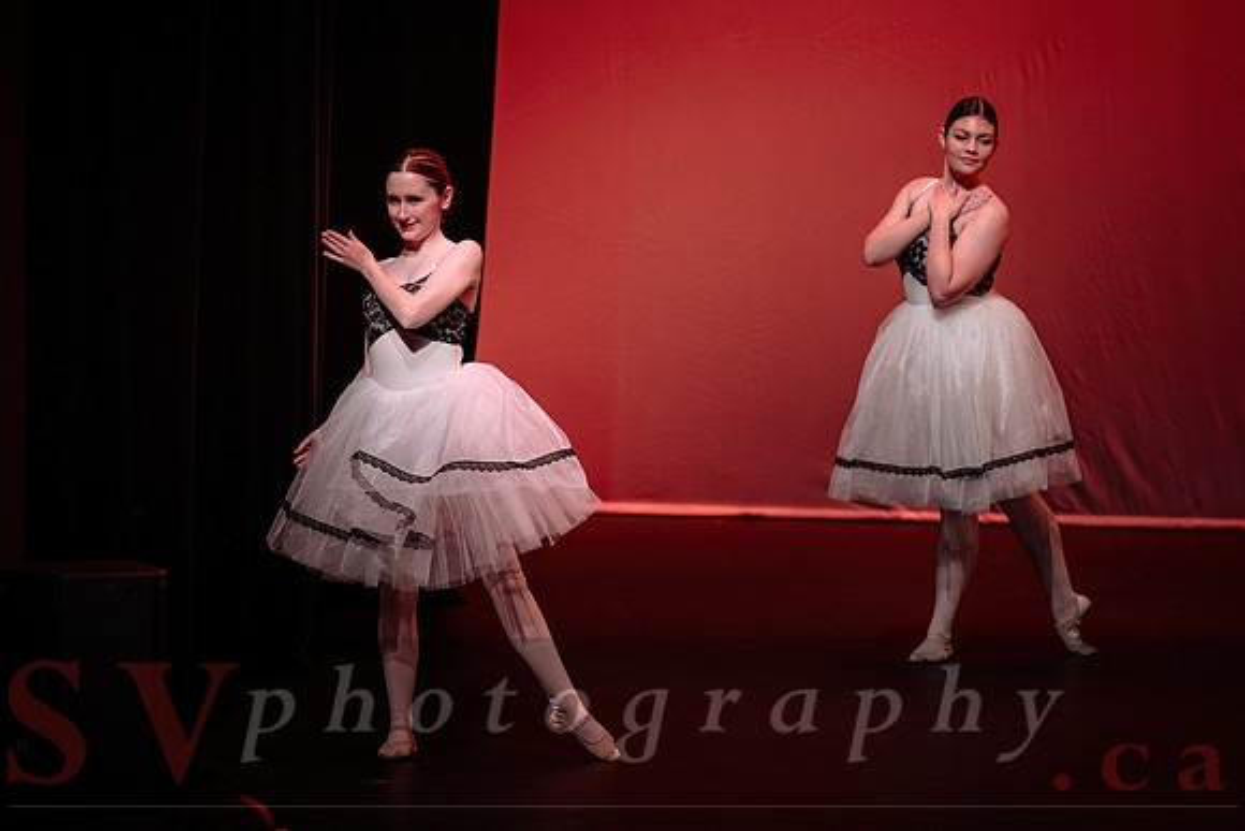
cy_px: 410
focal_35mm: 181
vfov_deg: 7.6
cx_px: 625
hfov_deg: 11.4
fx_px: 6259
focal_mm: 150
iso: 1000
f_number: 2.8
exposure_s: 1/400
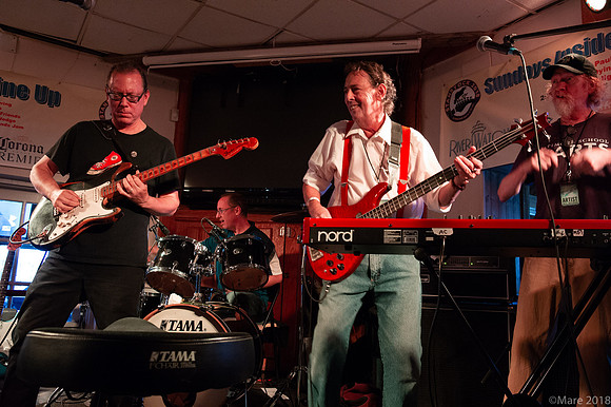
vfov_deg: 42.3
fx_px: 526
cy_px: 204
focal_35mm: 31
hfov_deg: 60.3
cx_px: 306
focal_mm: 31
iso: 6400
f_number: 6.3
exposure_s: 1/50
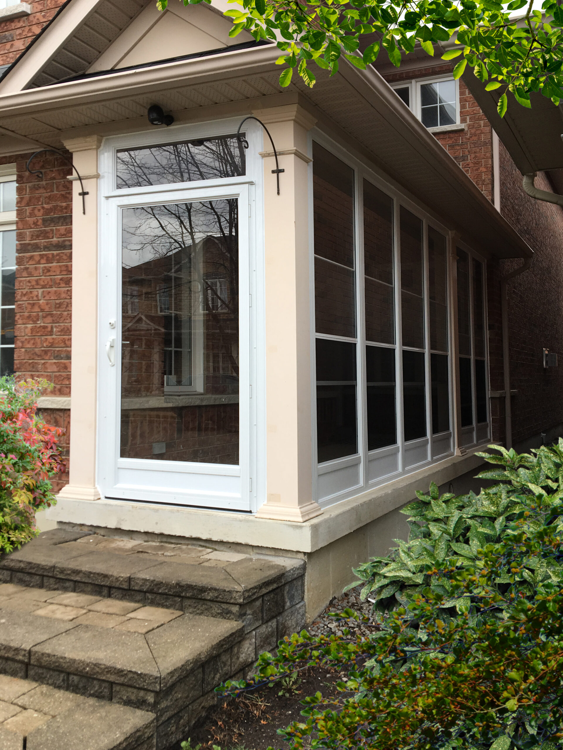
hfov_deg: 48.2
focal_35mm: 29
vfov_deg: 61.7
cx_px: 282
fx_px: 629
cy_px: 375
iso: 25
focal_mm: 4.15
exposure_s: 1/151
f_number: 2.2
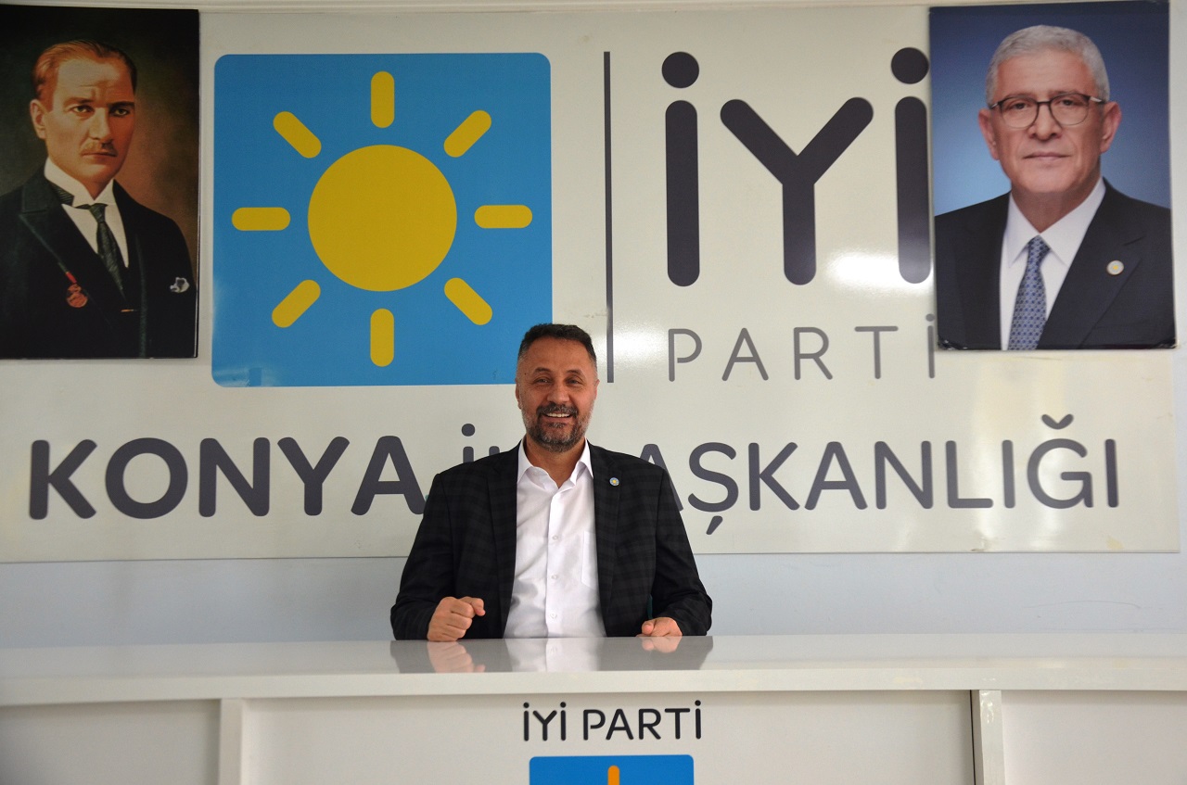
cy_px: 392
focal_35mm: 42
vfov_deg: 31.7
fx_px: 1382
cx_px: 594
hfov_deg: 46.5
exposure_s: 1/60
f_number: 4
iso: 640
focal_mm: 28
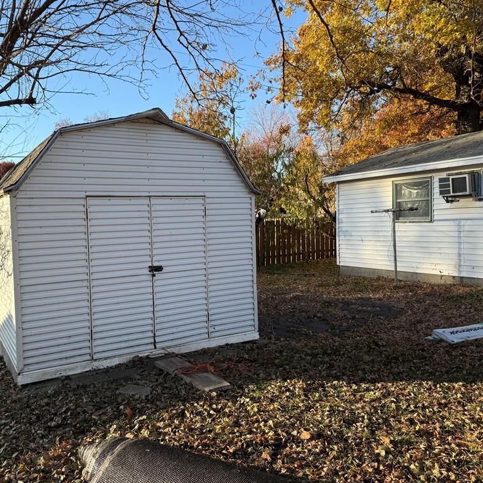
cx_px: 194
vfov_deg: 55.6
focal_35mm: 29
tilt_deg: -2.3
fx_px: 458
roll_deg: +1.7
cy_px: 243
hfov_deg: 55.2
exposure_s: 1/1271
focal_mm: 6.76
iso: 80
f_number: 1.78
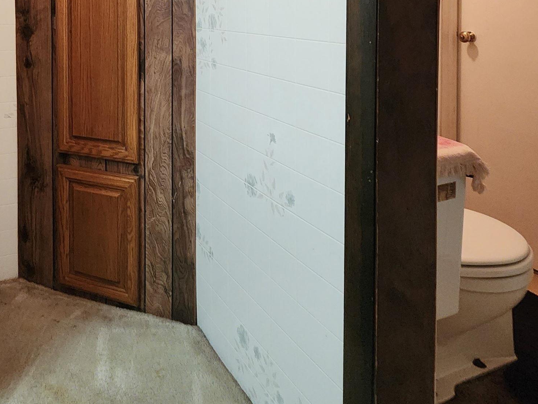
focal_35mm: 27
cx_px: 139
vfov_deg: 44.9
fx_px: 420
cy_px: 16
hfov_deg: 61.9
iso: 640
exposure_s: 1/30
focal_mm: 2.2
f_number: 2.2
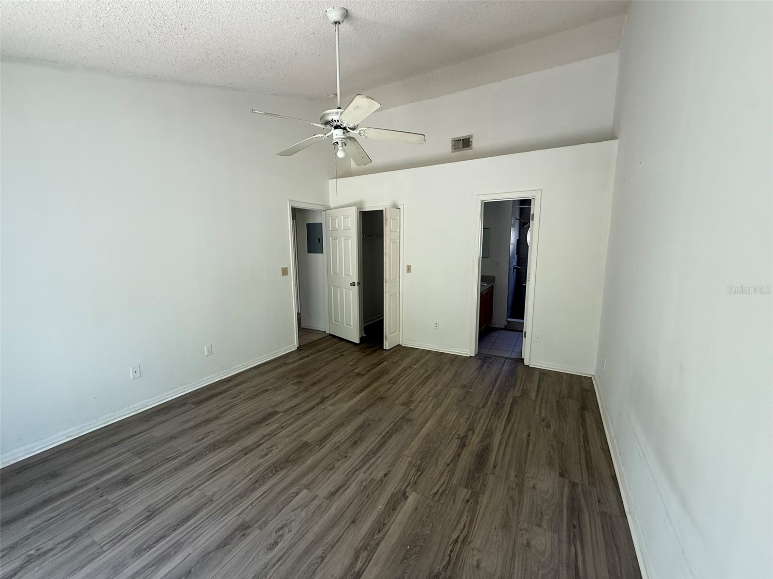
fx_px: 313
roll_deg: +0.1
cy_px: 290
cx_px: 386
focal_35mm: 14
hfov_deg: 102.1
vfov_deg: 85.7
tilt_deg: -8.1
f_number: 2.2
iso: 125
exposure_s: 1/99
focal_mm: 2.22
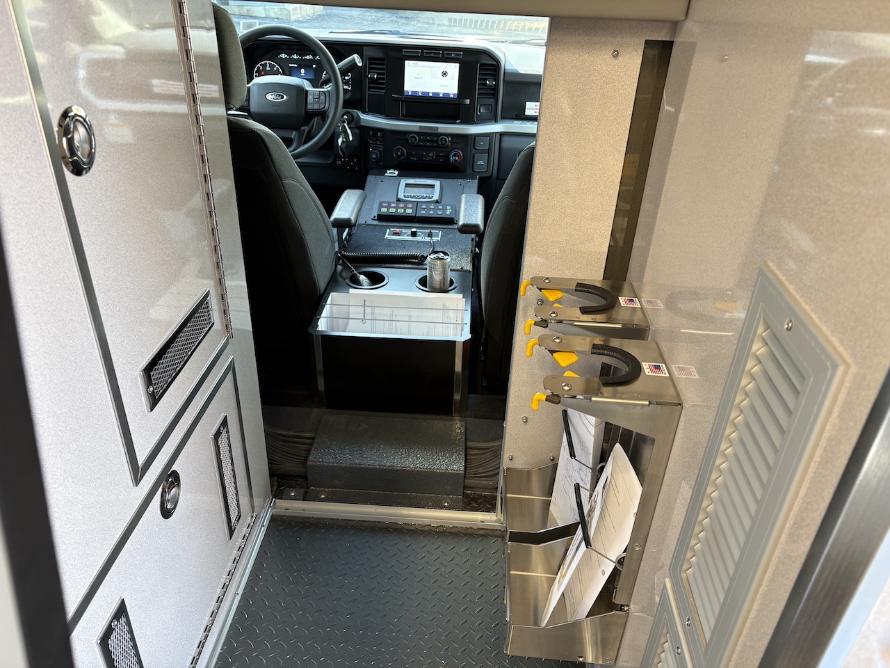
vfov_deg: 53.1
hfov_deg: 67.3
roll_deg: +0.4
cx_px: 445
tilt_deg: -31.3
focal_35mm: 26
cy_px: 334
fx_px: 668
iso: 80
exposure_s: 1/80
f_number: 1.6
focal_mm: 5.96
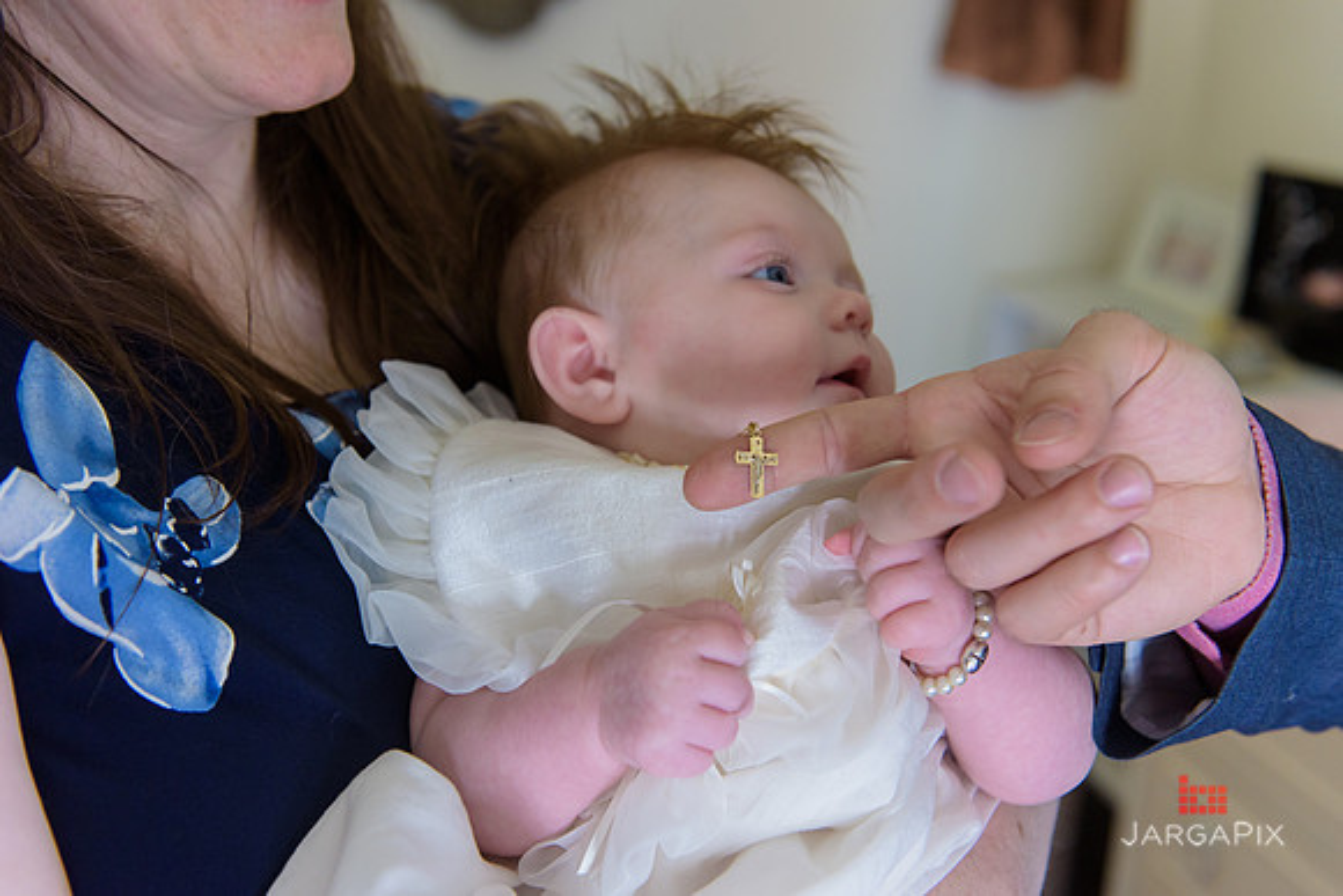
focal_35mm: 42
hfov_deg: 46.4
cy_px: 448
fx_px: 1567
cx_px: 672
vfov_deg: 31.9
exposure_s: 1/125
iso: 1600
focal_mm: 42
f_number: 3.2
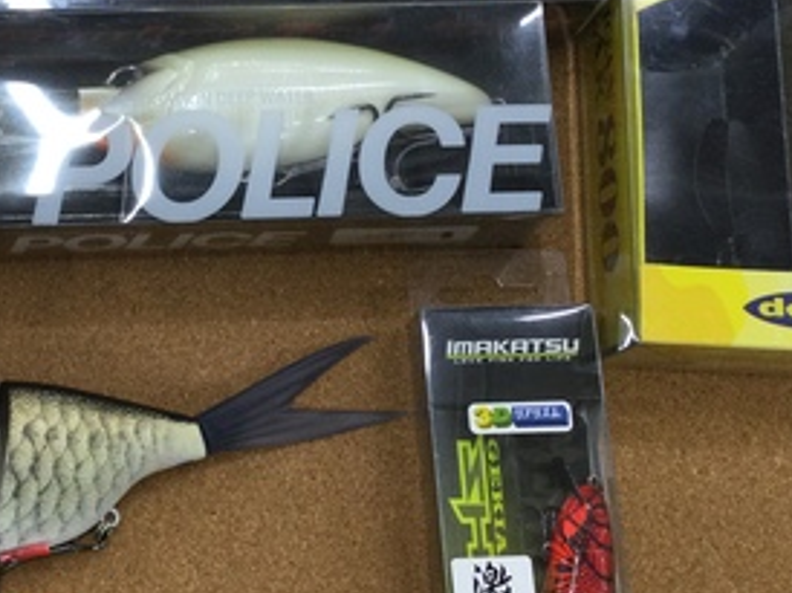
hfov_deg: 28.0
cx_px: 165
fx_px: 1554
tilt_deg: -74.4
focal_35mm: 68
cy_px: 119
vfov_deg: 21.3
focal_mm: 3.3
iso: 25
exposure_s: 1/30
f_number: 2.4
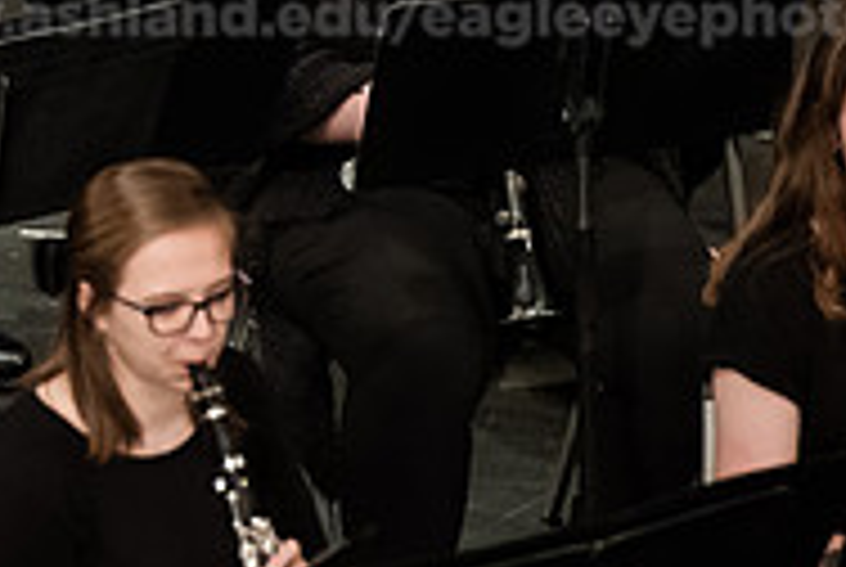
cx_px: -356
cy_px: 110
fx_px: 14499
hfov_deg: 3.3
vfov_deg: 2.2
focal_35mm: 616
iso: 3200
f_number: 3.2
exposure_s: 1/250
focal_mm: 200
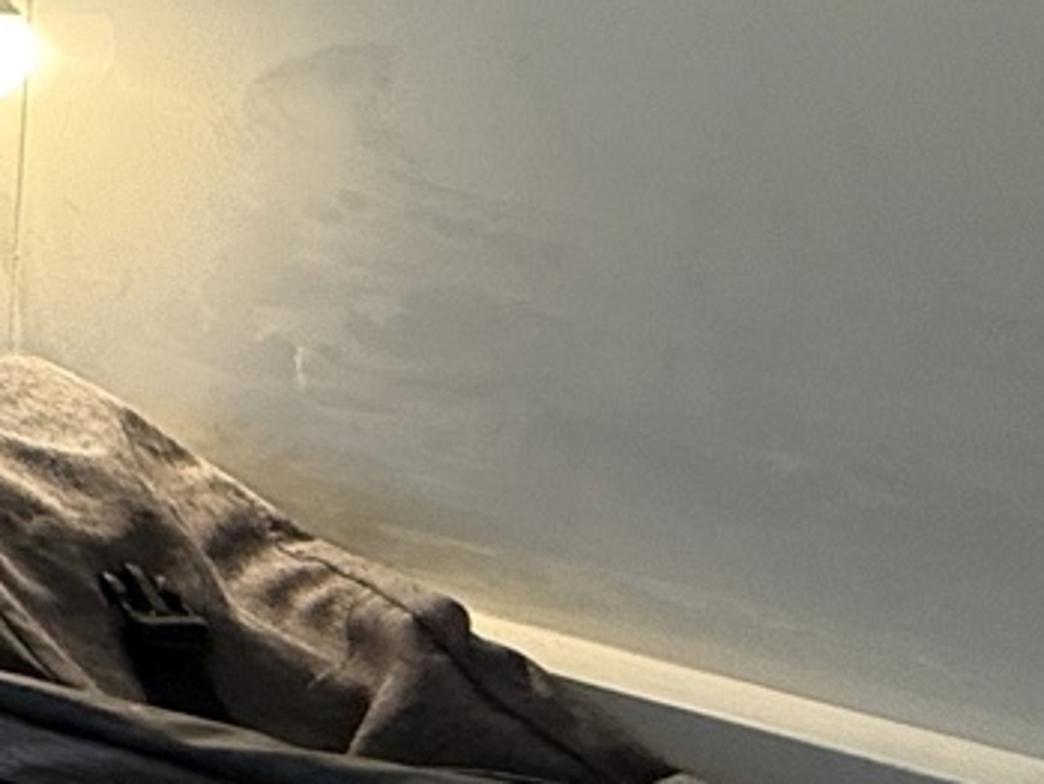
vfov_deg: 18.7
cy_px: 36
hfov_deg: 14.7
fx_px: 2323
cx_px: -1508
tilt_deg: -4.8
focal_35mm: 77
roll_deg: -0.4
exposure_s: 1/148
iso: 64
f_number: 2.2
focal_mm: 2.22
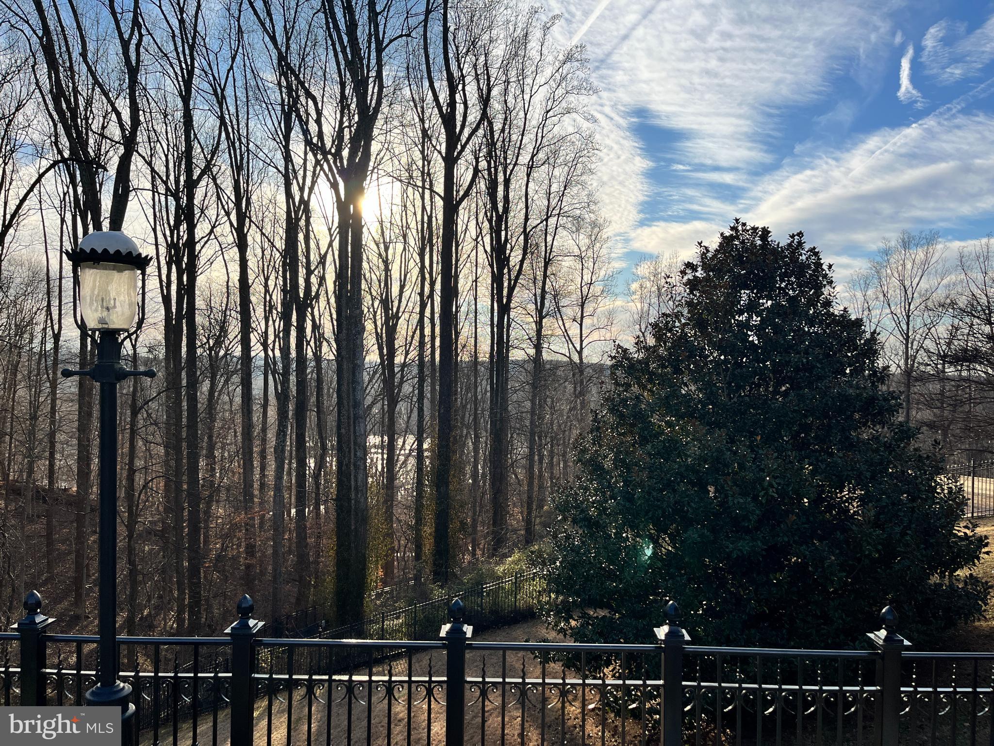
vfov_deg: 53.1
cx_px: 497
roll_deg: -0.6
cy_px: 373
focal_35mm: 26
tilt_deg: -1.2
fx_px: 747
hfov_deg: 67.3
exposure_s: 1/2967
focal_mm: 5.1
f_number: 1.6
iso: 50
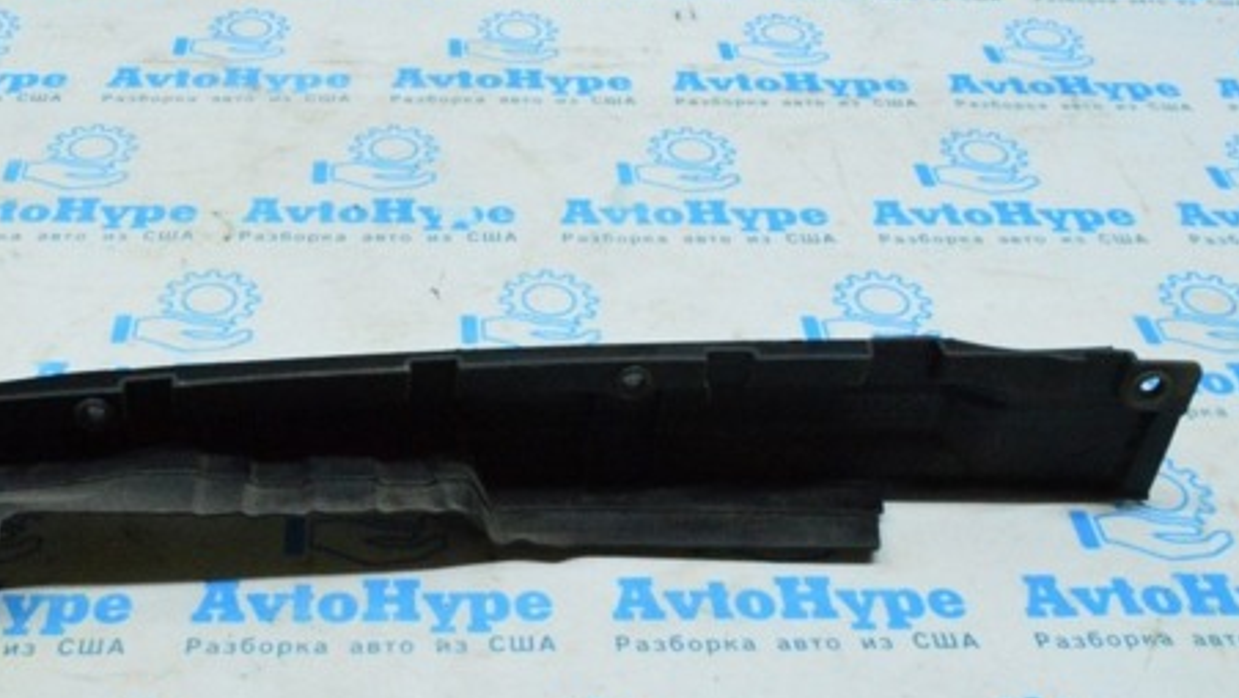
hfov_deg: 41.5
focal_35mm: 49
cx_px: 412
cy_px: 466
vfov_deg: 24.3
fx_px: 1610
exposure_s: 1/30
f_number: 25
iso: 6400
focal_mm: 22
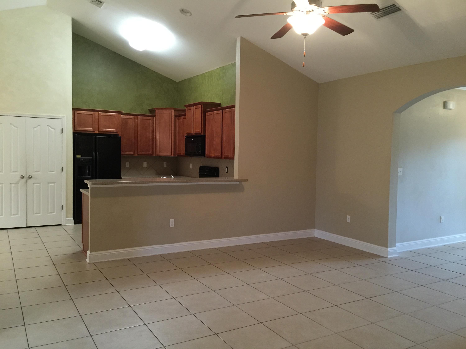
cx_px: 233
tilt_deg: -4.6
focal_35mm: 29
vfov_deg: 48.2
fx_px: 390
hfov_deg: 61.7
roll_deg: -1.7
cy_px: 174
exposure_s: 1/10
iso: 125
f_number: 2.2
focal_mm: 4.15
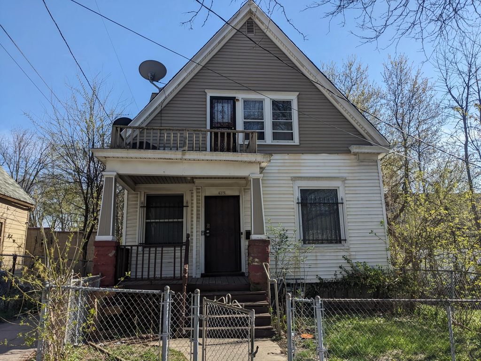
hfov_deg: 65.3
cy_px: 180
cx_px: 240
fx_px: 375
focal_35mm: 27
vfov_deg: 51.4
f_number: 1.73
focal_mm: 4.38
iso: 56
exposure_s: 1/2933
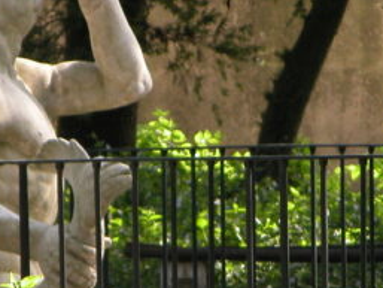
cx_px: 215
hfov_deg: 2.4
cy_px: 190
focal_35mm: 824
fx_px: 9121
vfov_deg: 1.8
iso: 100
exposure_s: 1/112
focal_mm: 71.2
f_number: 4.2
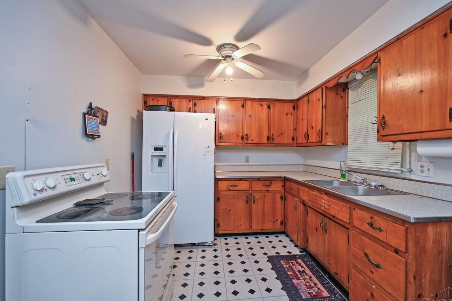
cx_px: 230
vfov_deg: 77.3
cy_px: 152
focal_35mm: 15
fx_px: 188
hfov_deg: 100.4
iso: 900
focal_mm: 14
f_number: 4
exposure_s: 1/60
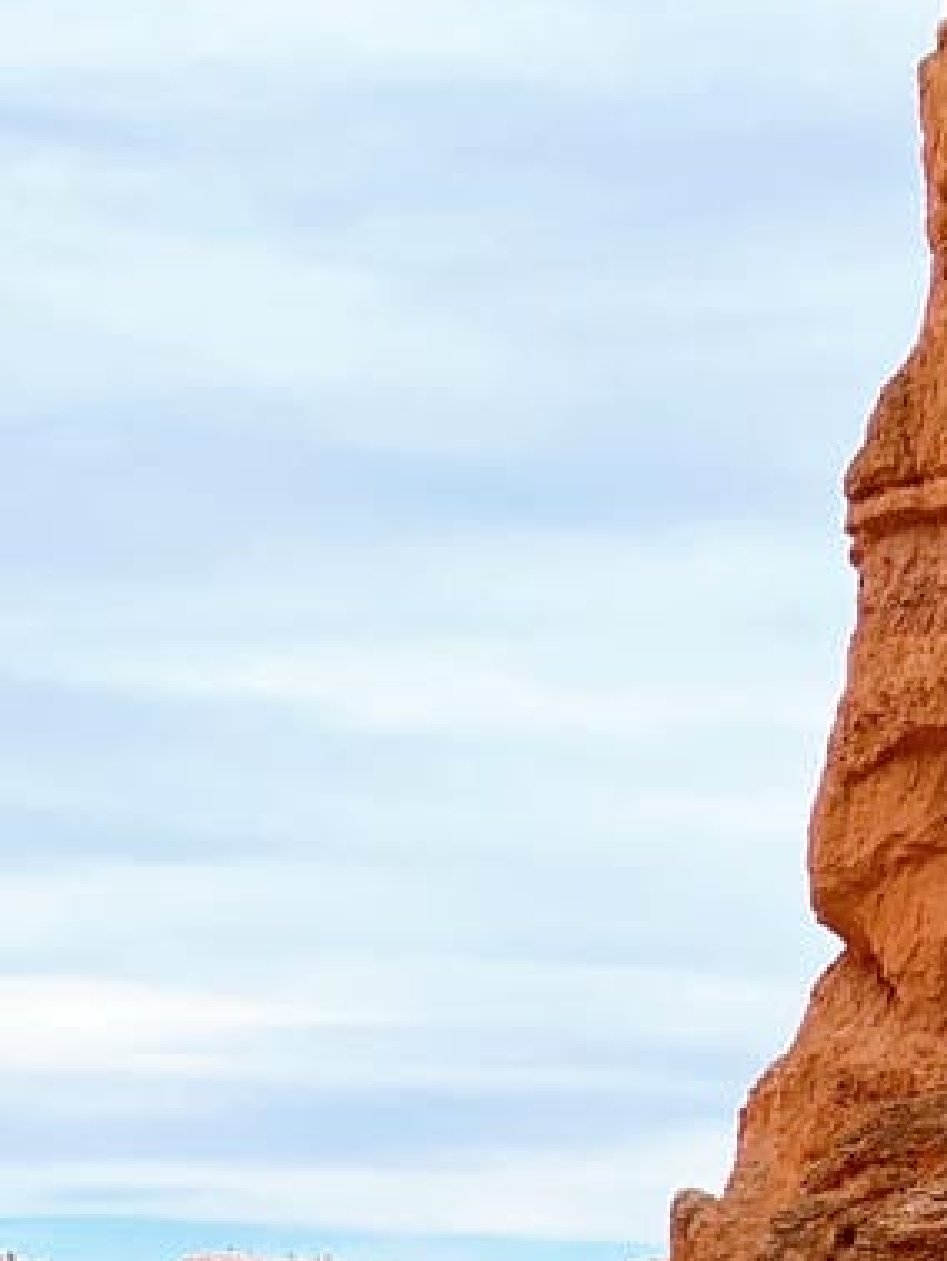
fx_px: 4008
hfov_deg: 13.2
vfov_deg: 14.4
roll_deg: -1.0
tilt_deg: -18.0
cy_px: 2629
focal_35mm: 110
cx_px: -80
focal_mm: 5.7
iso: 50
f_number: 1.5
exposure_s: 1/1058
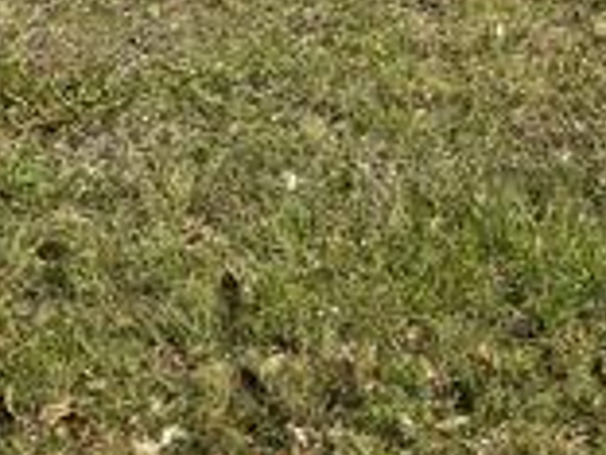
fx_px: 2258
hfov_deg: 14.2
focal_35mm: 129
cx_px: 936
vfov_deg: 9.7
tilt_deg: +1.4
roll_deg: -0.2
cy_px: -756
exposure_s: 1/4405
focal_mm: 6.76
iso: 80
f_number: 1.78
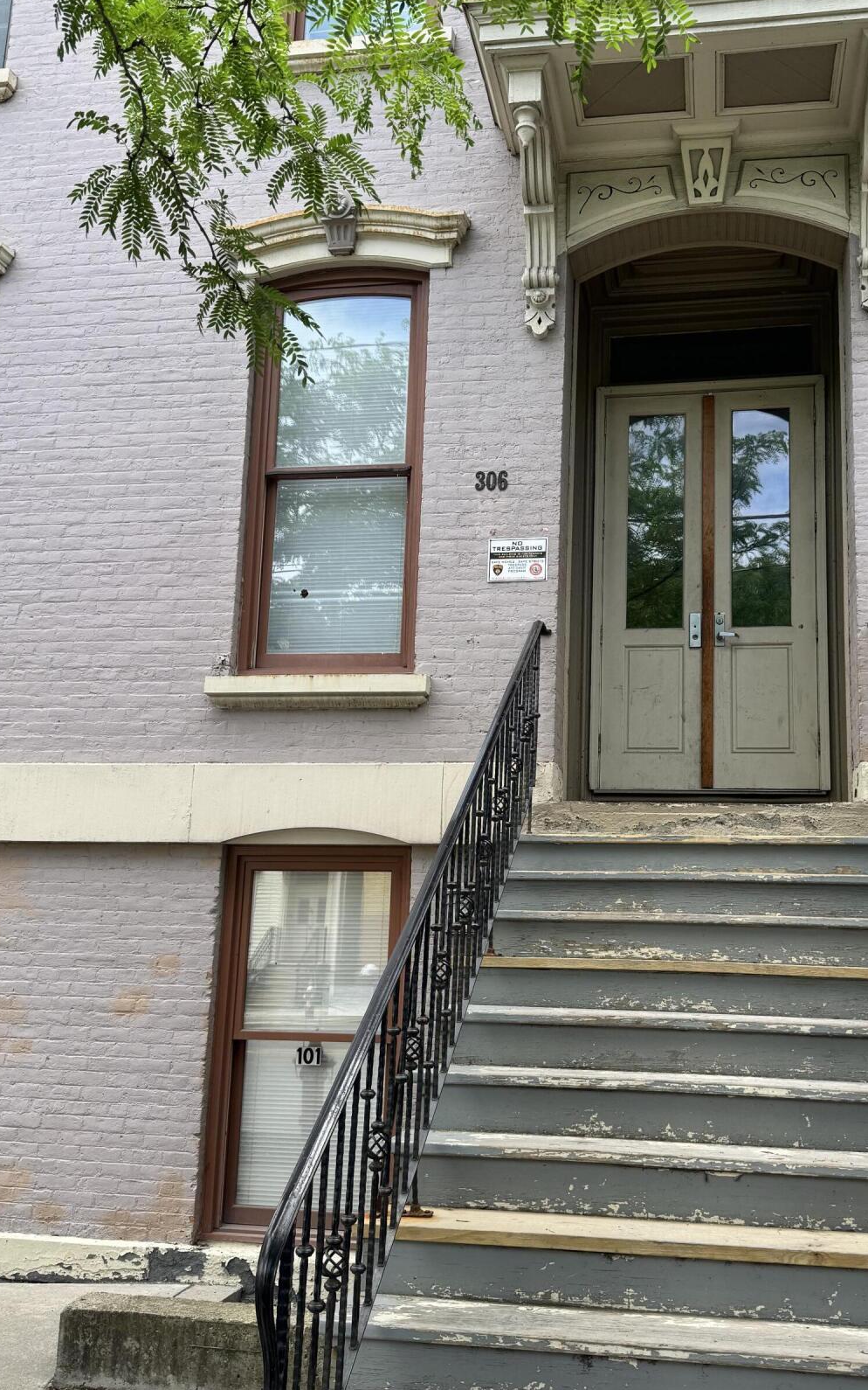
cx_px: 534
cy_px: 727
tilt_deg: +10.9
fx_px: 1211
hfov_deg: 39.2
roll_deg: -0.9
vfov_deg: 59.6
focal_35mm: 32
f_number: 1.78
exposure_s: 1/1112
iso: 80
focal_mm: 6.76
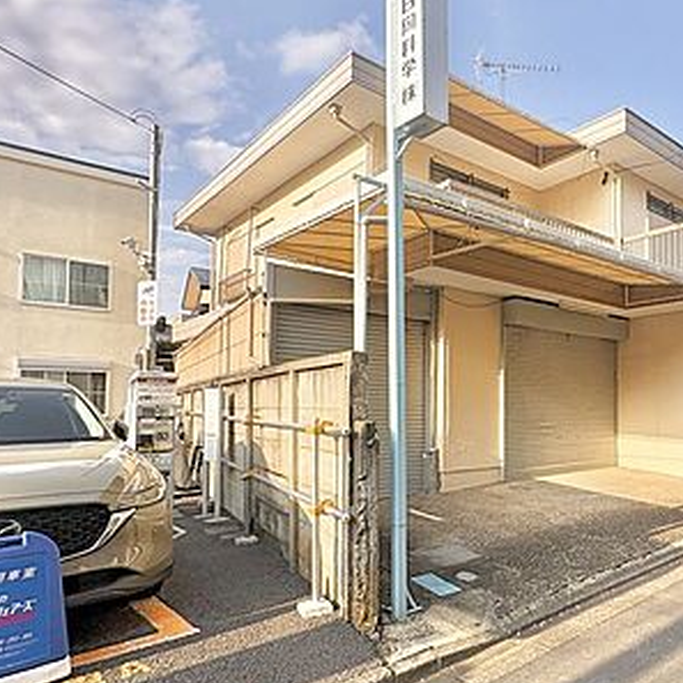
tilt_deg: +3.3
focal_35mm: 25
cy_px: 386
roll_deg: +2.5
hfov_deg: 58.8
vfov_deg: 62.7
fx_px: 558
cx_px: 531
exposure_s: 1/899
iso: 40
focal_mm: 2.22
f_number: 2.2
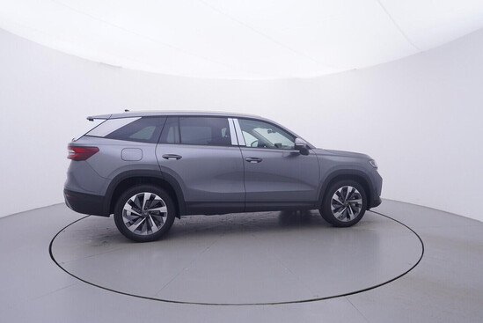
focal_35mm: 22
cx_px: 242
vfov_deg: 56.2
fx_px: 302
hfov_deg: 77.3
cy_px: 162
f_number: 5
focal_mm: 15
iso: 200
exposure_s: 1/80
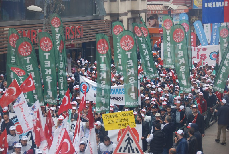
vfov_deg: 14.1
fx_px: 621
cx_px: 114
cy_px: 77
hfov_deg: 20.9
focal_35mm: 98
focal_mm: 65
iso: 200
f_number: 5
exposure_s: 1/160
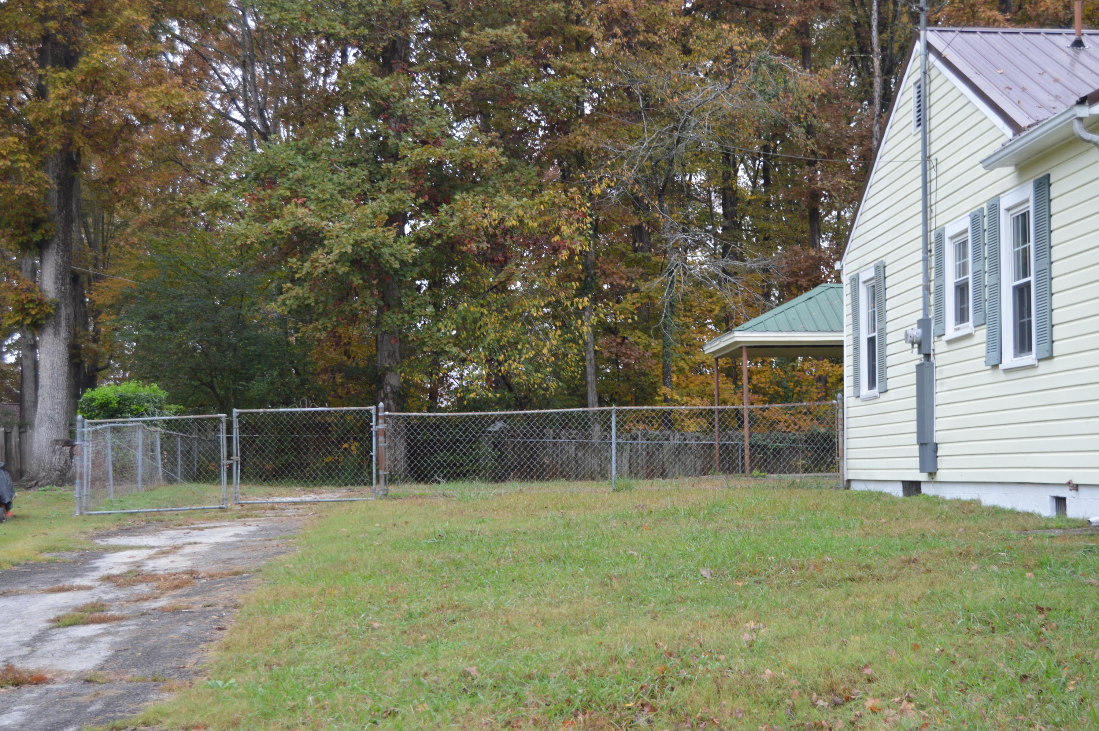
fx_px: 1738
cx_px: 550
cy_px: 366
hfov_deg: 35.1
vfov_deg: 23.7
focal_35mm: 57
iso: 280
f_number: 5.6
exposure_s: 1/125
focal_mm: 38
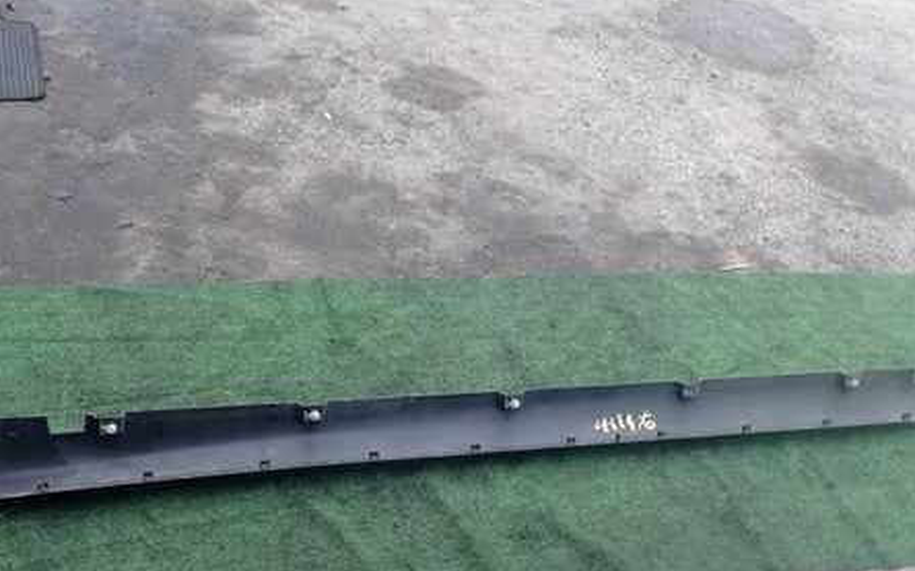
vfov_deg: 29.6
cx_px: 484
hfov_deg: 46.2
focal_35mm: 43
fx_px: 1072
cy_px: 379
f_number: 3.2
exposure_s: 1/160
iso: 100
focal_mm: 5.4
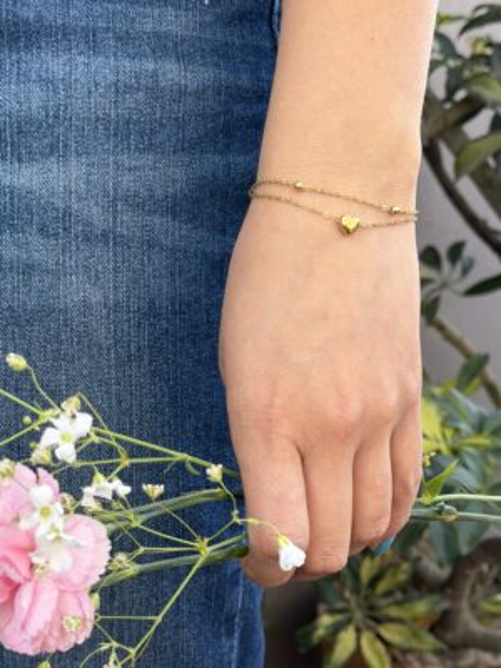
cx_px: 250
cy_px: 334
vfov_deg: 39.7
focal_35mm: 48
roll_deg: +1.3
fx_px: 926
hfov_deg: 30.3
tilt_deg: -7.9
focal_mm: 6.76
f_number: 1.78
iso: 64
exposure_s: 1/481
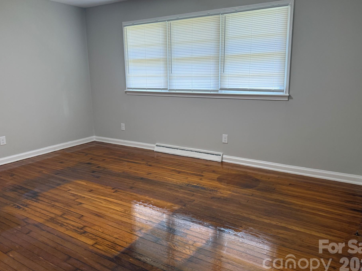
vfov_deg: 51.3
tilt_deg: -9.9
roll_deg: +0.9
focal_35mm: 27
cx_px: 179
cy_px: 126
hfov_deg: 65.3
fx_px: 282
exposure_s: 1/120
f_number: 1.78
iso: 160
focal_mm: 6.76
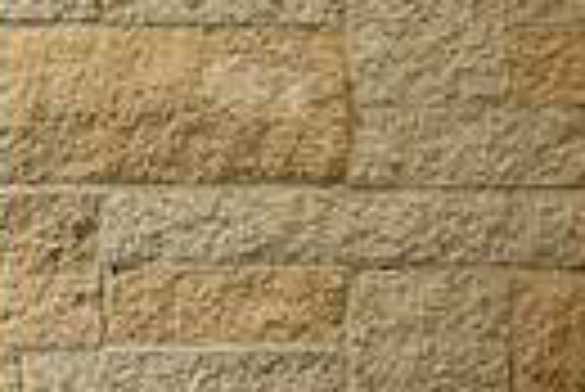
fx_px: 5092
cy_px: -394
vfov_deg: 4.3
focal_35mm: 313
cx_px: -518
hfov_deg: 6.4
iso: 400
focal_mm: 70
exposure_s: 1/60
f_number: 2.8
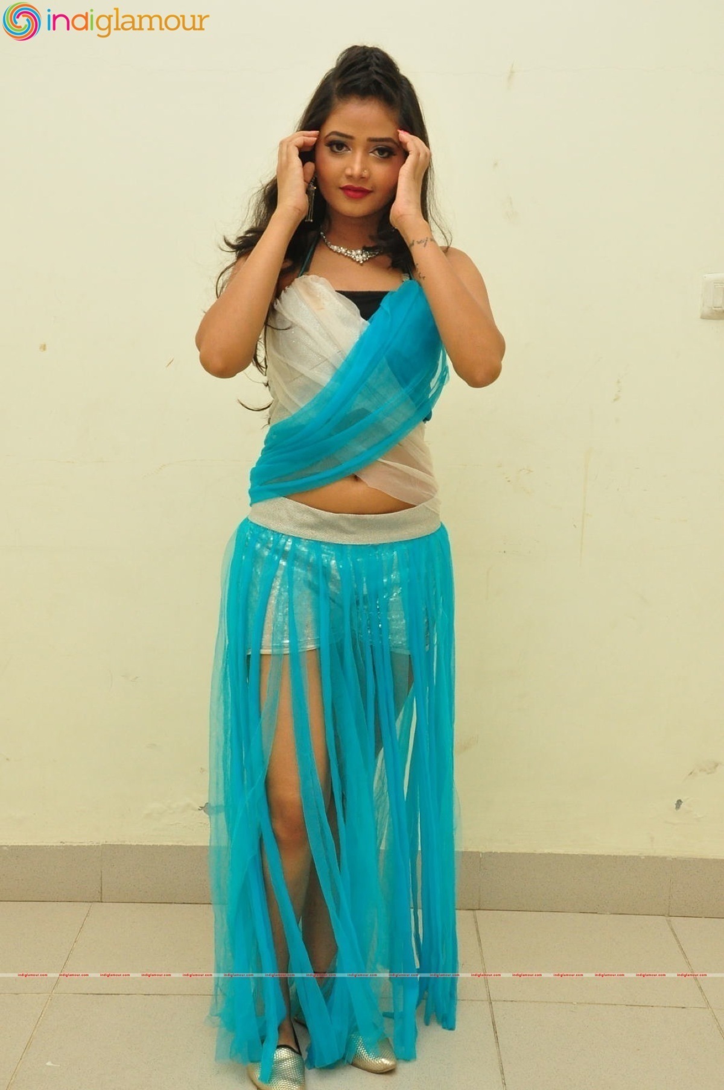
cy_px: 545
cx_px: 362
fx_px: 1362
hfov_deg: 29.8
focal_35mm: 45
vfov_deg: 43.7
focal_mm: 30
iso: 1600
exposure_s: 1/125
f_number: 9
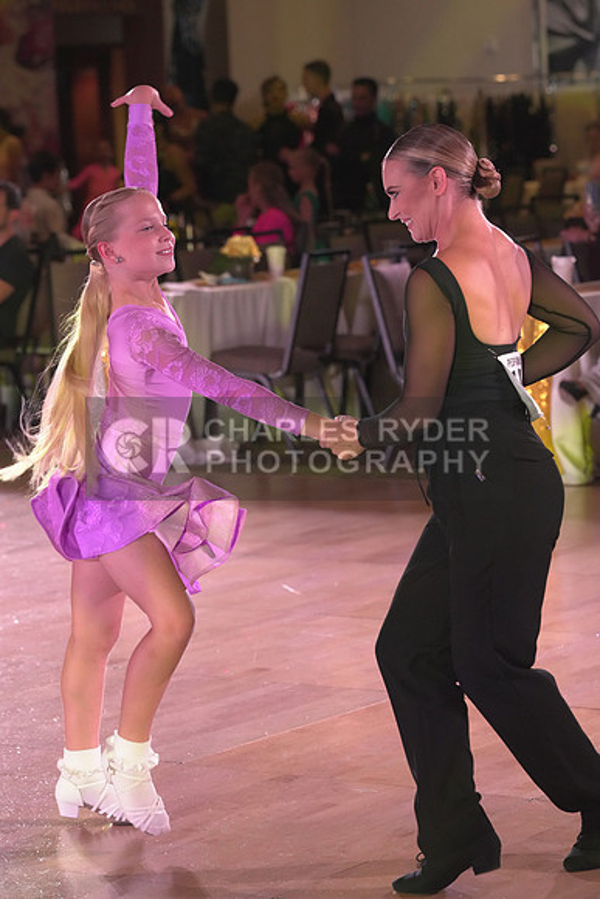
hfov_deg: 10.8
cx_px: 300
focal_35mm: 127
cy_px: 450
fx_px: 3173
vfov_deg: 16.1
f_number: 5.6
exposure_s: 1/320
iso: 5000
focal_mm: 127
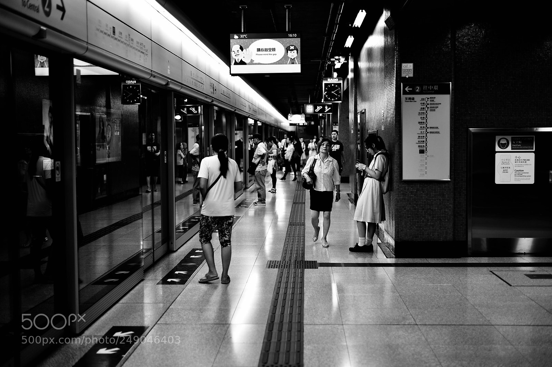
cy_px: 184
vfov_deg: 26.9
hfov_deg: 39.6
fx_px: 766
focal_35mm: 50
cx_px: 276
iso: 125
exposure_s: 1/50
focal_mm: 50
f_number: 1.8
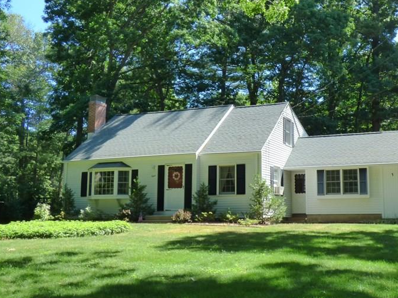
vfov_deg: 32.9
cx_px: 265
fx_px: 506
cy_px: 145
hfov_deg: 42.4
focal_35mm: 44
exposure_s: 1/400
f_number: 3.2
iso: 200
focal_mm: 5.04
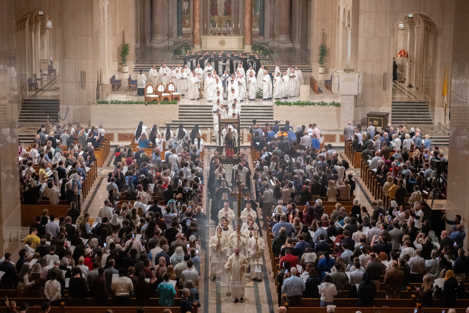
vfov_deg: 16.1
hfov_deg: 23.9
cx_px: 234
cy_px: 156
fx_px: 1107
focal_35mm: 85
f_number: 3.2
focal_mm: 85
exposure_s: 1/320
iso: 5000
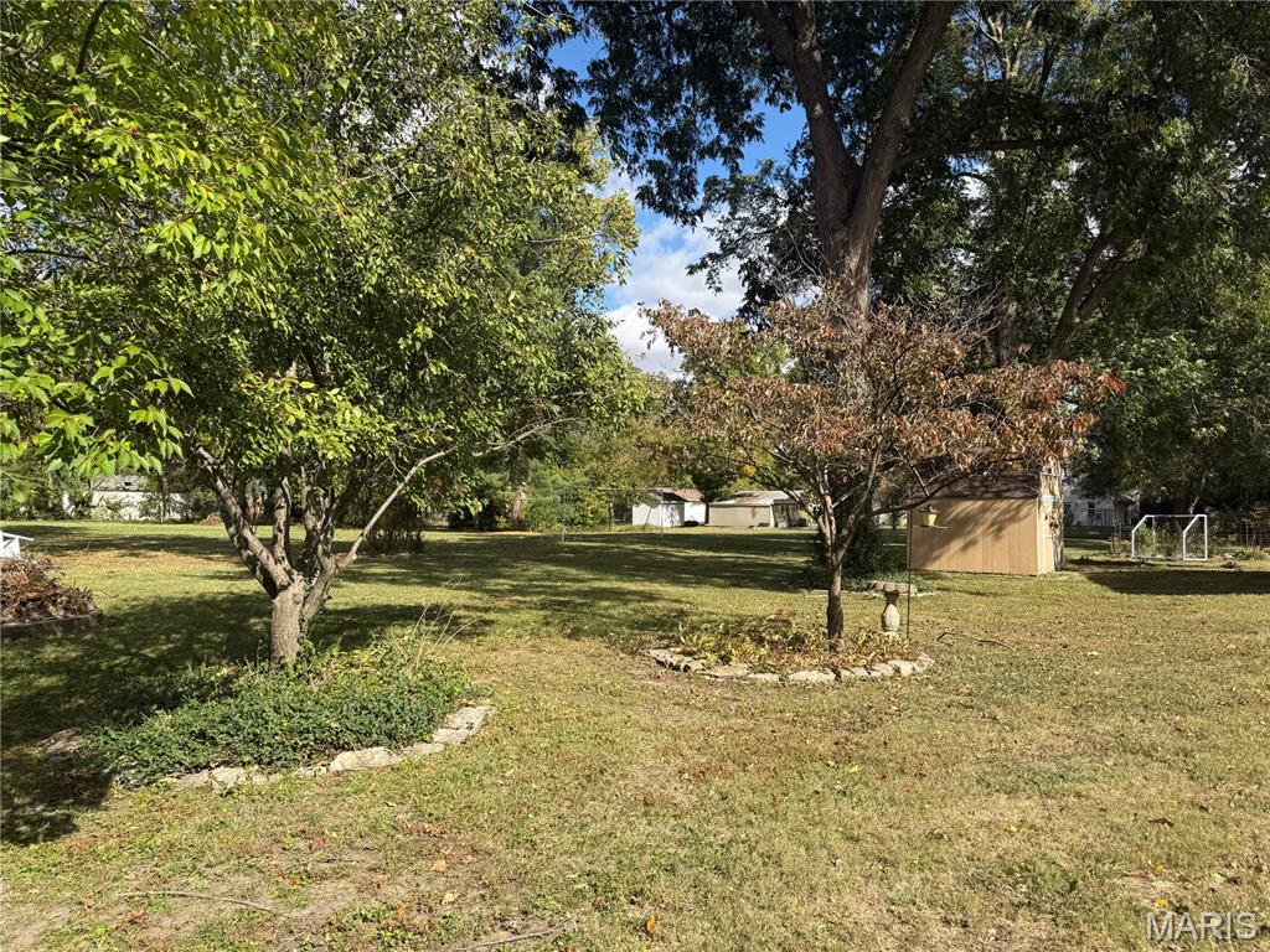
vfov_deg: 56.8
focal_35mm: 24
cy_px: 476
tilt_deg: +2.3
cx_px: 635
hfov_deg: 71.6
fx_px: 881
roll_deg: -1.3
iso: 80
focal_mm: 6.76
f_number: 1.78
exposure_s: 1/2907
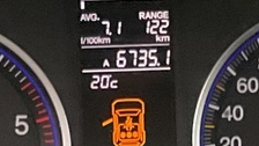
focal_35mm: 226
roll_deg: -2.2
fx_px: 1552
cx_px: 173
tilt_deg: -27.9
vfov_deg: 5.3
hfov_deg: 9.5
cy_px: 262
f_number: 1.8
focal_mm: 3
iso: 125
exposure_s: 1/60
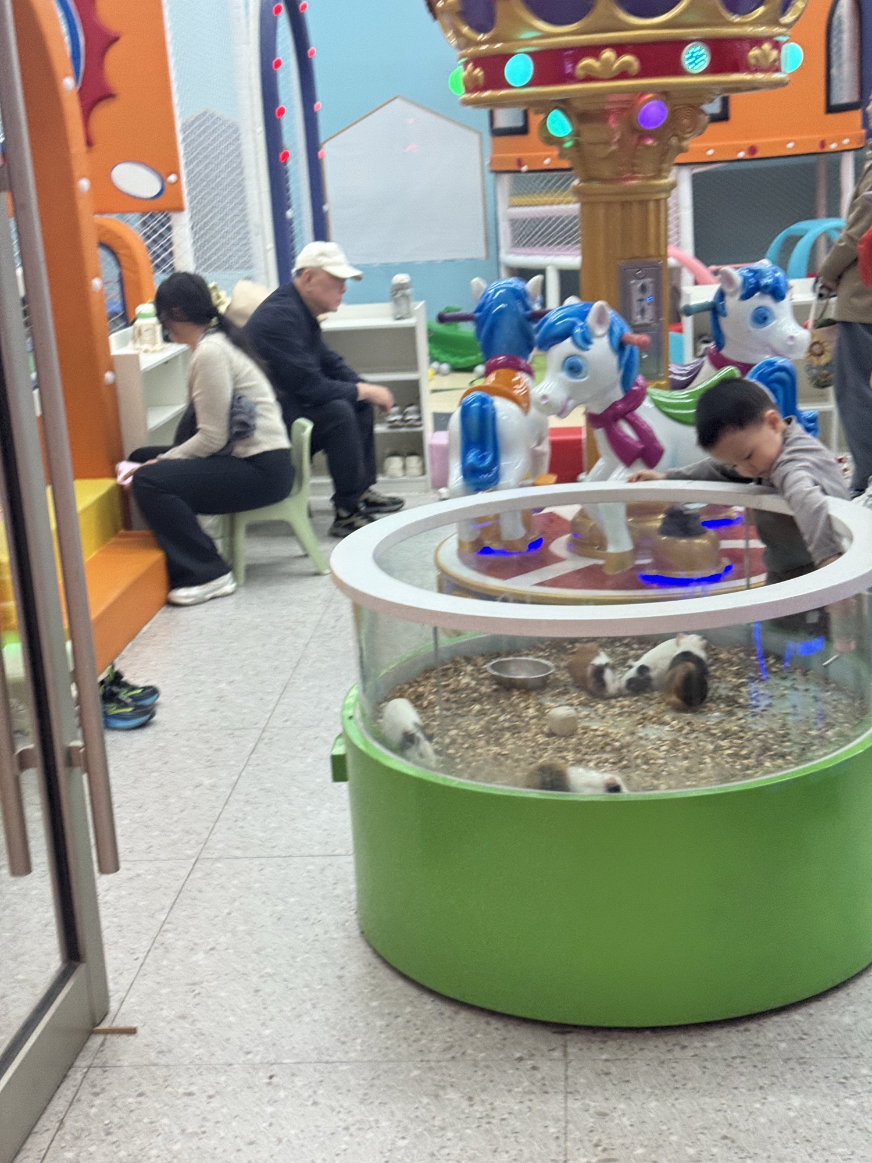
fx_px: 1612
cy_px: 582
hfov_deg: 30.3
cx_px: 436
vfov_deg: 39.7
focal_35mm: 48
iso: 80
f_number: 1.78
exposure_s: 1/50
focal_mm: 6.76
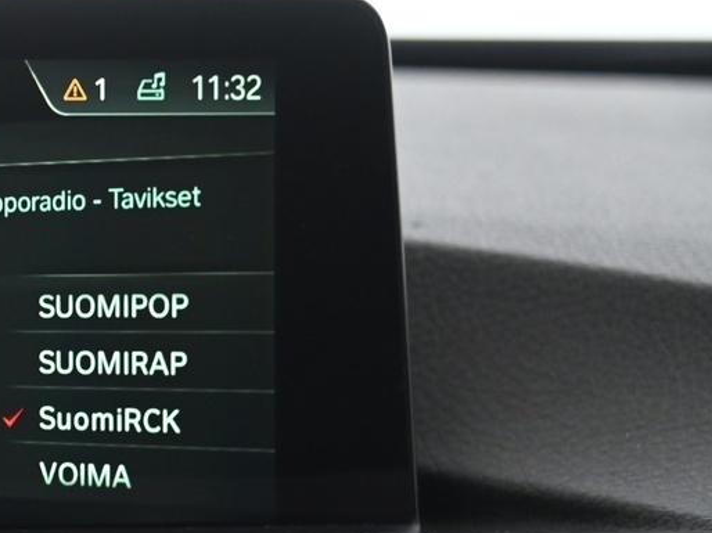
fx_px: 3248
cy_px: 669
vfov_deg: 9.2
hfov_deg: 11.9
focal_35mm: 158
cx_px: -399
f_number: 4
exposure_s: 1/20
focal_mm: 52
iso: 2000
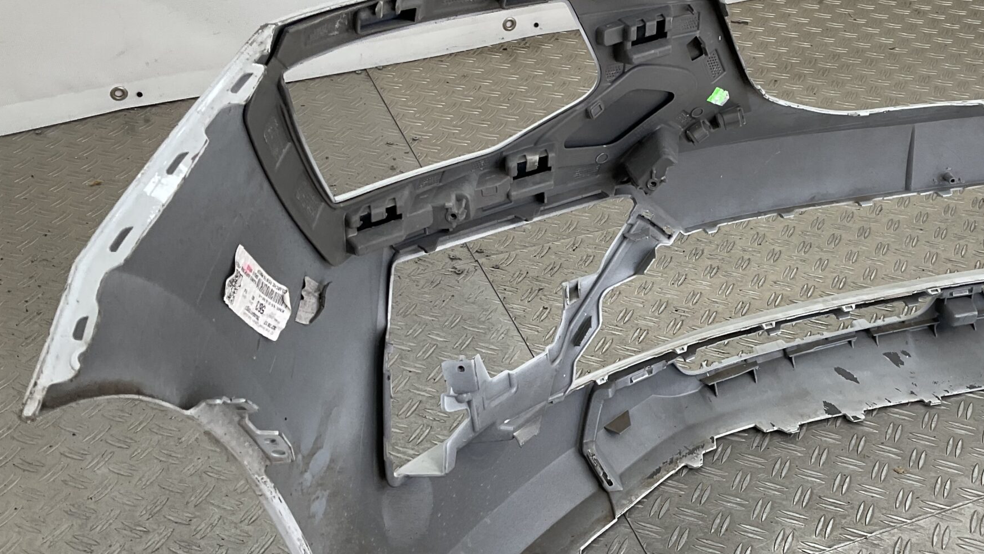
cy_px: 313
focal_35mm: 46
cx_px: 660
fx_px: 1200
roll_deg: -3.9
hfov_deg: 43.9
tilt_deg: -38.4
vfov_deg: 25.9
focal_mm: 3
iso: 16
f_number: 1.8
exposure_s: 1/163
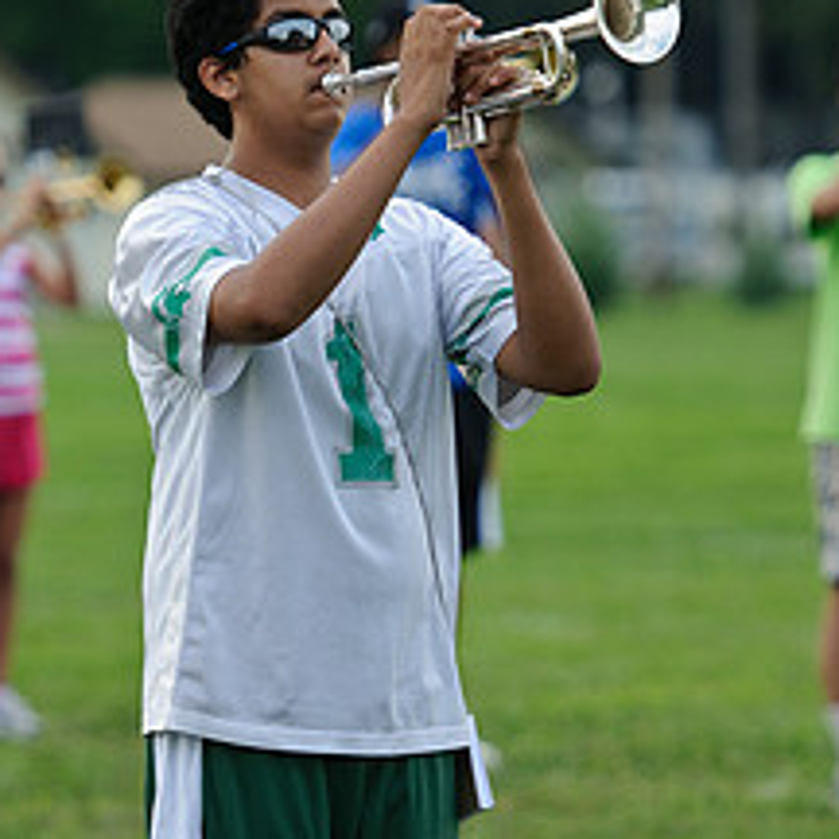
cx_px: 352
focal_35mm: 412
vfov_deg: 4.3
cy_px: 668
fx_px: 11294
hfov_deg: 4.3
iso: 200
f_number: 2.8
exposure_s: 1/500
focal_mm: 155
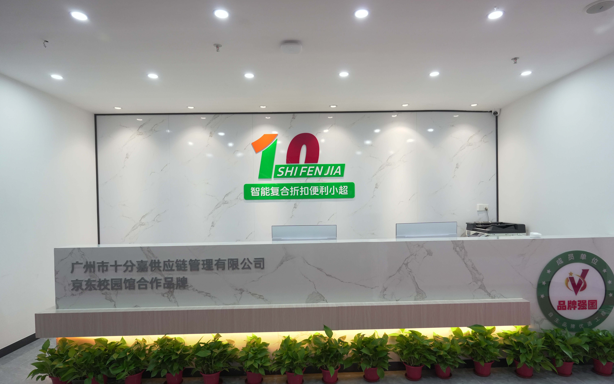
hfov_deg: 82.3
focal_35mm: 21
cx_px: 316
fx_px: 351
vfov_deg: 57.2
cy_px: 211
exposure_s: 1/120
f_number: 4
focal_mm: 20
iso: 2000
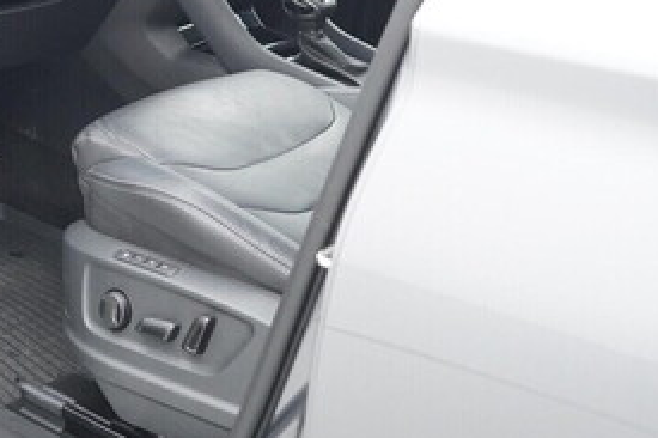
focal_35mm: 72
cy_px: 48
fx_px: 1315
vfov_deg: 18.6
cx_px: 67
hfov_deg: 27.1
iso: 2500
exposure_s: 1/400
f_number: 2.8
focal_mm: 24
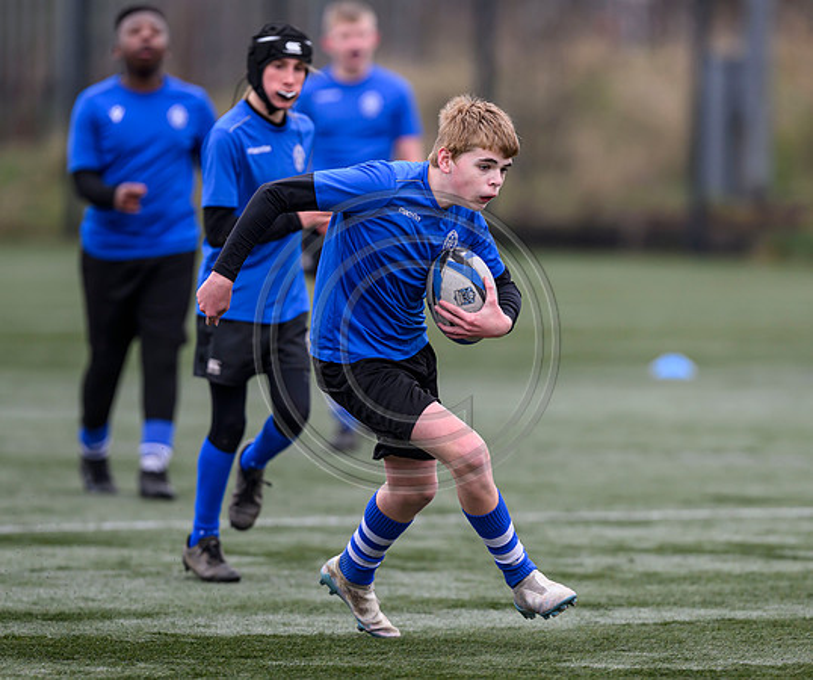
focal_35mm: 504
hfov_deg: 3.8
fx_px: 12334
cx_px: 427
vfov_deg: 3.2
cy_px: 362
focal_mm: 400
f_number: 3.5
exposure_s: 1/1600
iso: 500
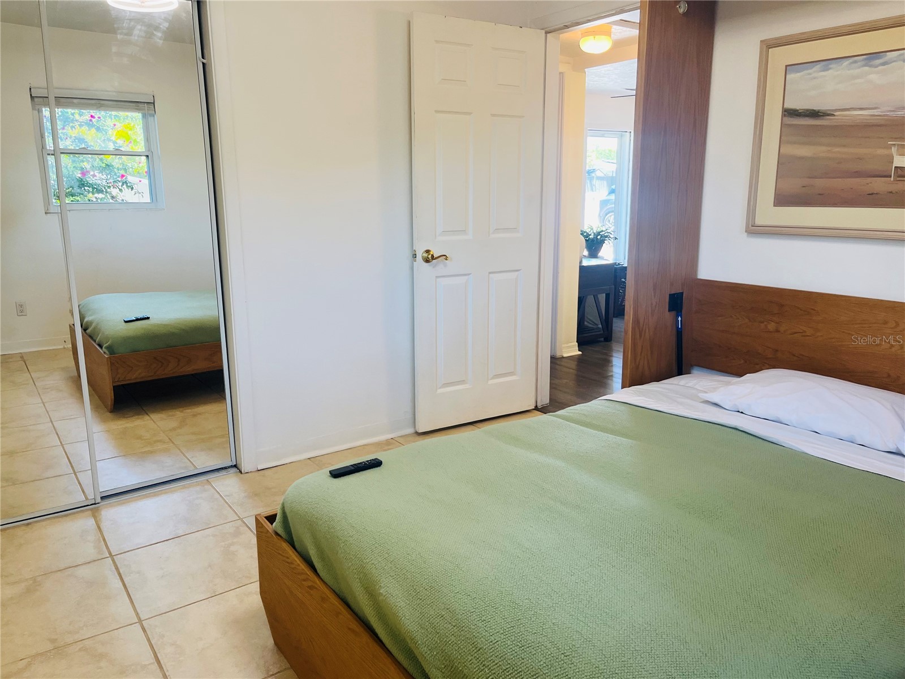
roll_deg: +0.6
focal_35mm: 26
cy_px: 340
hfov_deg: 67.3
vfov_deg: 53.1
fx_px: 680
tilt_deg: -11.7
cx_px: 452
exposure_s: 1/120
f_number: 1.6
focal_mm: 5.1
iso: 125
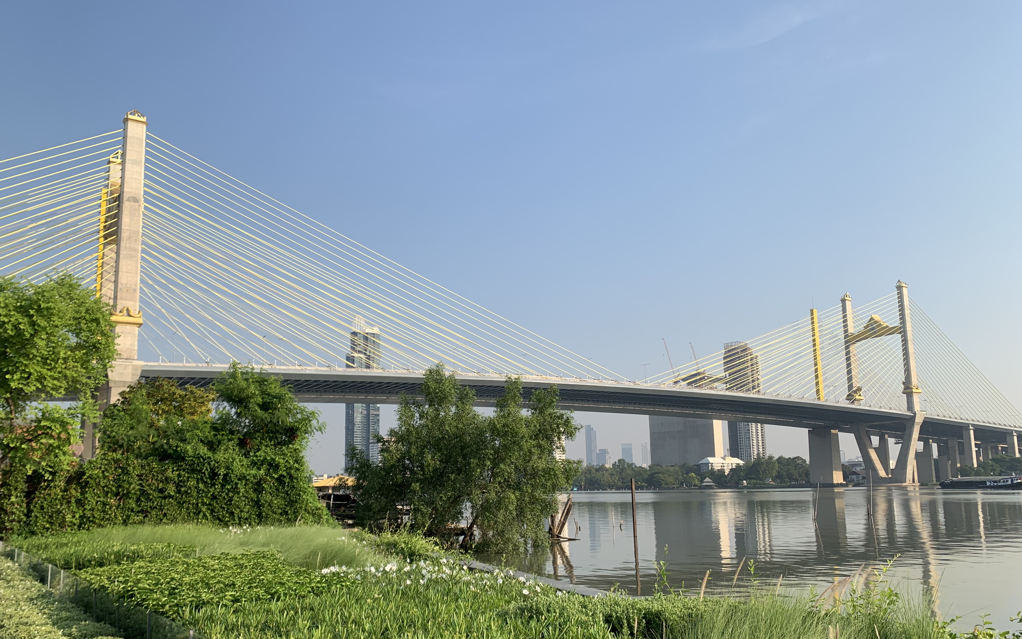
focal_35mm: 28
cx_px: 517
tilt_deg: +9.1
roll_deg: +0.1
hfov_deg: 66.5
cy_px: 385
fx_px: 780
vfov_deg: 44.3
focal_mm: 4.25
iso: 25
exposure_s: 1/1916
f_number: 1.8
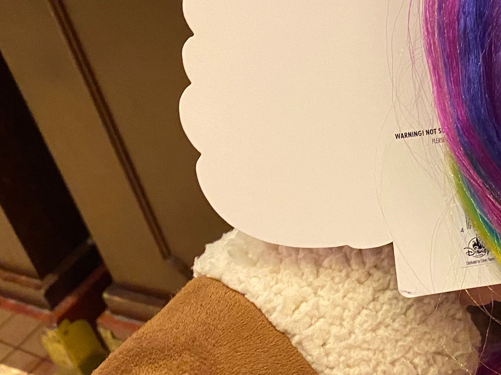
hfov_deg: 29.2
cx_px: 526
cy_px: 85
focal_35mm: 61
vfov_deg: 23.7
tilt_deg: -33.7
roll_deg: +7.0
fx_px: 883
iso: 500
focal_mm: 4.25
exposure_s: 1/60
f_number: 1.8
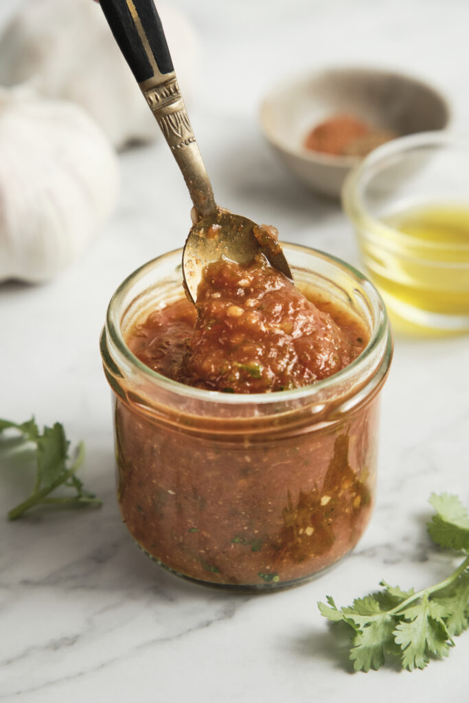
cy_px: 352
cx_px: 234
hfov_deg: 13.0
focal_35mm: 105
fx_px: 2051
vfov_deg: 19.5
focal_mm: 70
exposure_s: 1/100
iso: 200
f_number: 5.6
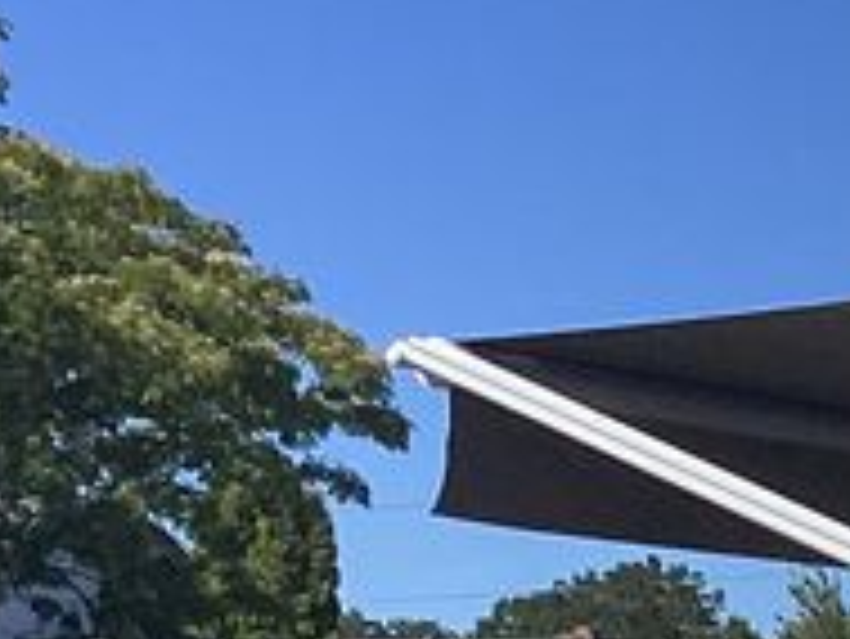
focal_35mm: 168
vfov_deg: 8.6
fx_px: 4128
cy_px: 1048
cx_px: 1633
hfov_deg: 10.8
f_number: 2.4
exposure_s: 1/2915
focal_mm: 3.3
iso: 25
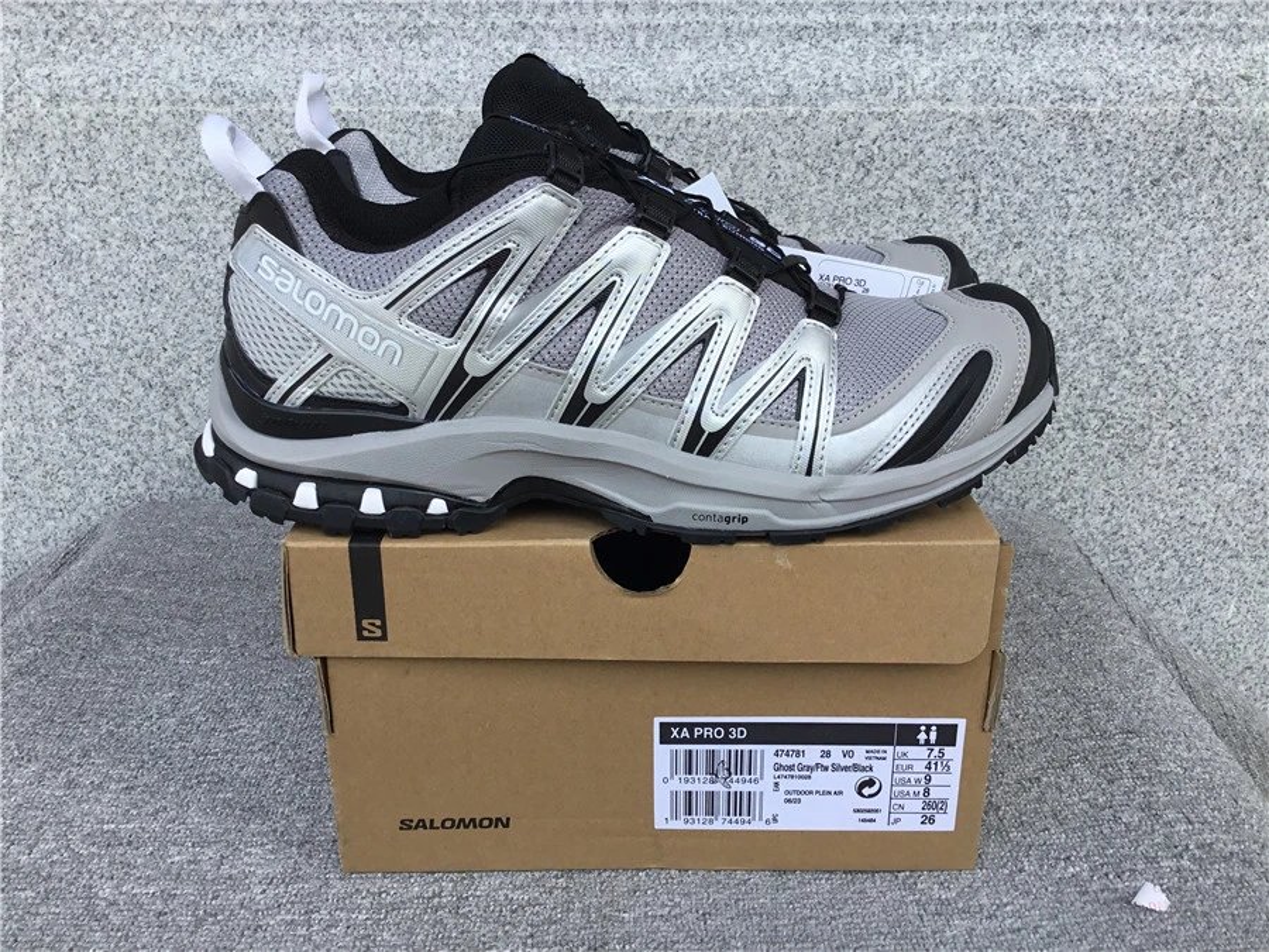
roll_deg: +0.8
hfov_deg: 58.4
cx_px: 634
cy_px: 476
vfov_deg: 45.4
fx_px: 1136
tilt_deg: -22.3
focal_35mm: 31
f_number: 2.4
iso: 25
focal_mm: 3.3
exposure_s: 1/500
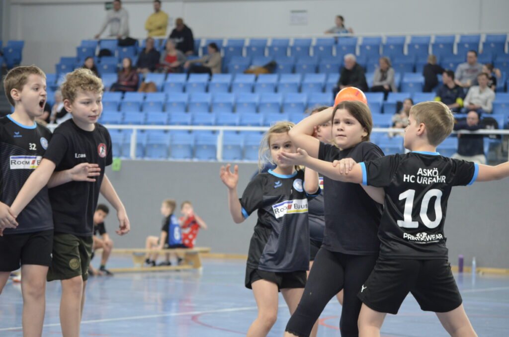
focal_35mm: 108
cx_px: 254
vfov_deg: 12.6
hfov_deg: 19.0
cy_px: 168
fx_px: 1524
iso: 1600
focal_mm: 72
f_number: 4.2
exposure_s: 1/200
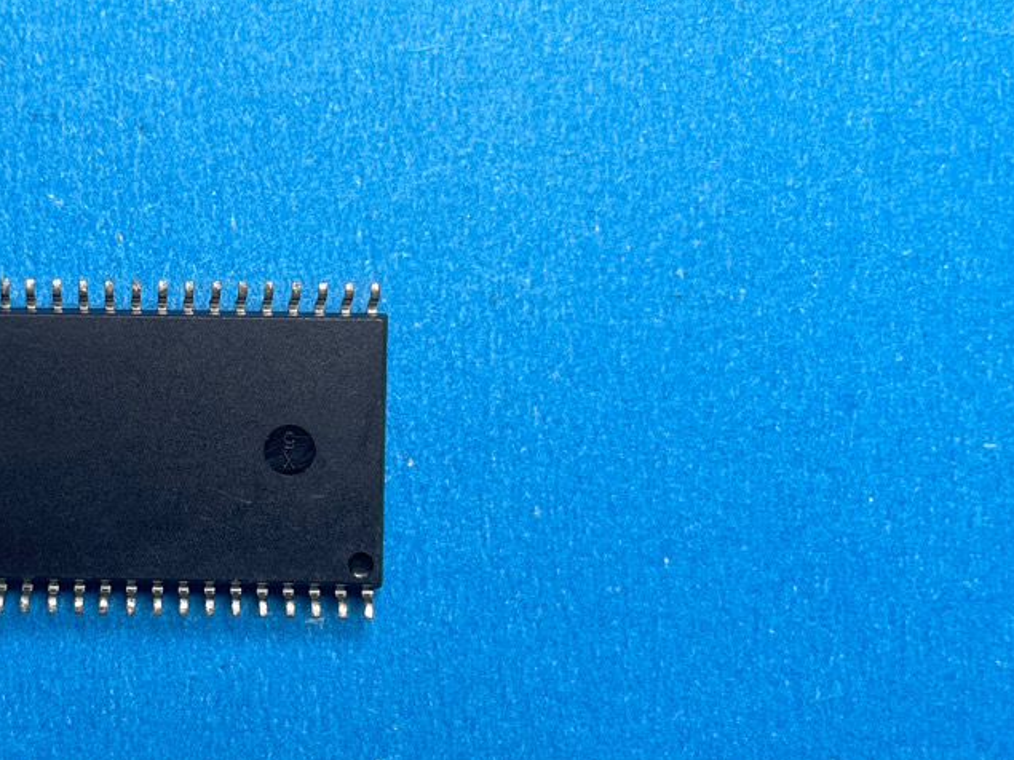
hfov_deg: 31.3
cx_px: 113
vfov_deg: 24.8
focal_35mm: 59
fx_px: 1728
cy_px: 418
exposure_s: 1/181
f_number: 1.6
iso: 40
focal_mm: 4.2
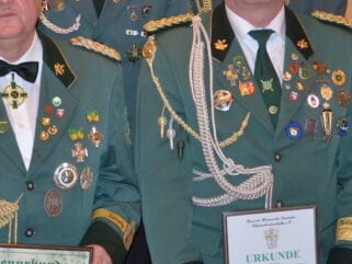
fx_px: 1404
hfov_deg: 14.3
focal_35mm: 138
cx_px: 149
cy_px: 93
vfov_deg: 10.7
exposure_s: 1/30
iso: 400
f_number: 4.2
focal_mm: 30
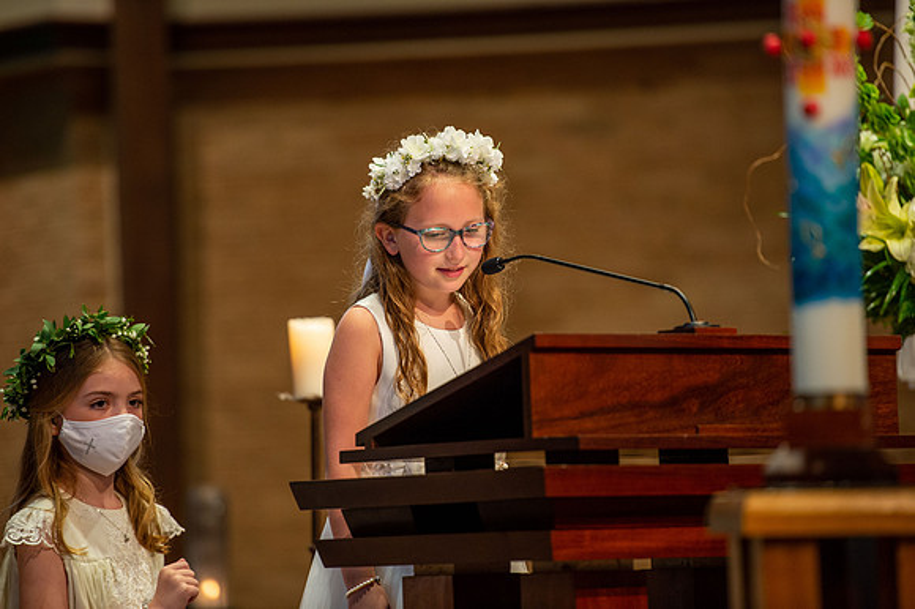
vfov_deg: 6.9
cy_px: 304
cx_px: 458
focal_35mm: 200
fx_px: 5080
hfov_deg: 10.3
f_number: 2.8
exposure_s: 1/125
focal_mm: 200
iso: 1600
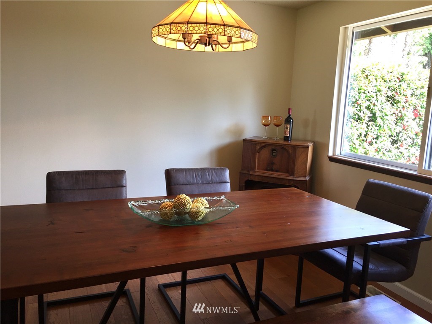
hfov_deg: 61.7
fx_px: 362
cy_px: 162
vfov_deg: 48.2
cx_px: 216
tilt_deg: -9.5
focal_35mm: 29
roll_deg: -2.6
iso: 32
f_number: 2.2
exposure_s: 1/40
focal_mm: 4.15
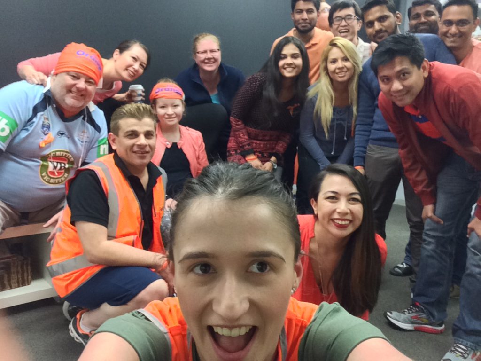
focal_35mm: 31
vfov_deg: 45.4
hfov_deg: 58.4
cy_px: 180
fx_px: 431
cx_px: 240
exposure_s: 1/33
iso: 250
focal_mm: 2.15
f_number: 2.4
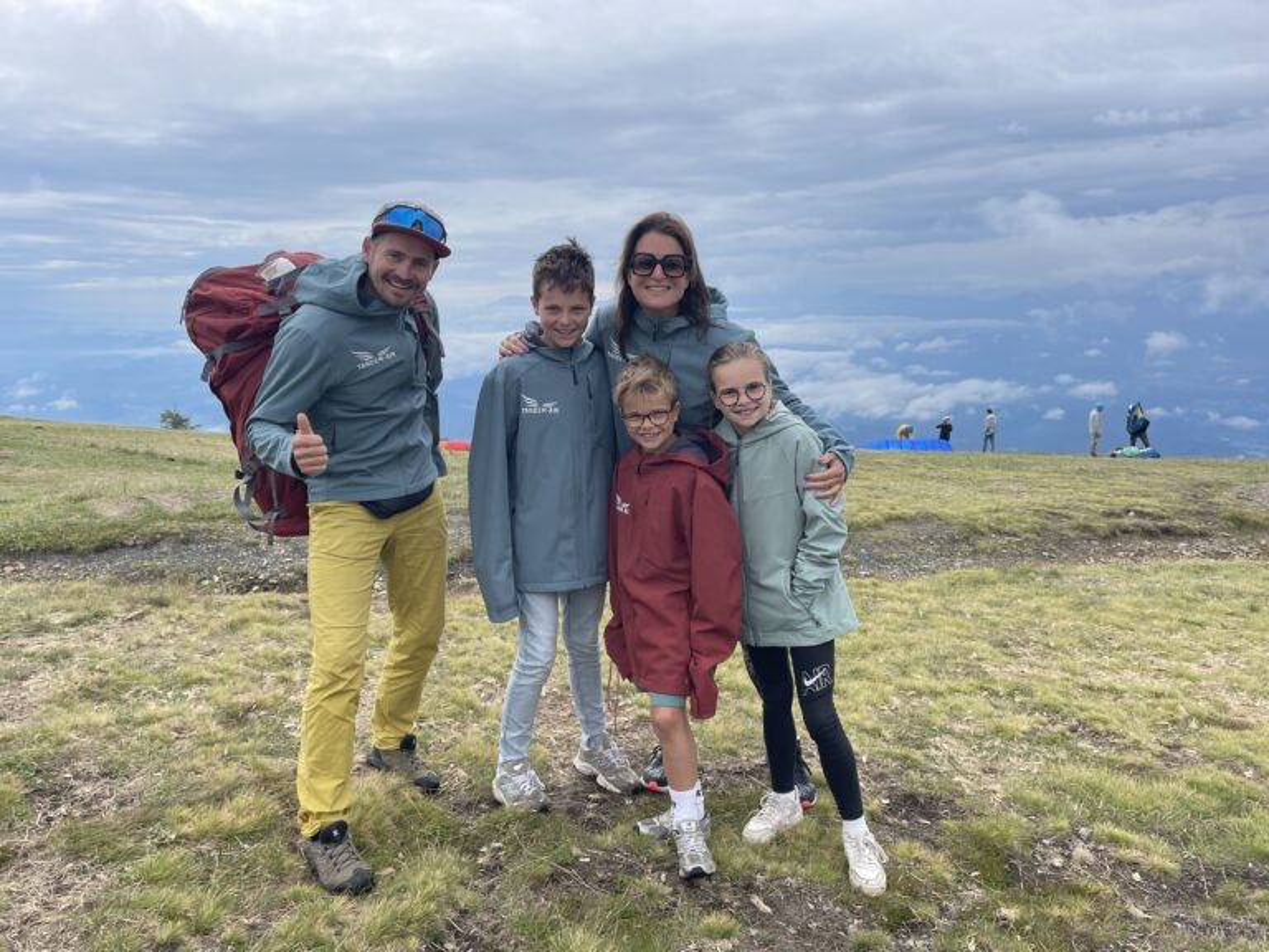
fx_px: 953
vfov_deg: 53.1
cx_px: 634
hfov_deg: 67.3
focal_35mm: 26
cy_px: 476
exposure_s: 1/2398
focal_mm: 4.2
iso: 32
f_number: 1.6
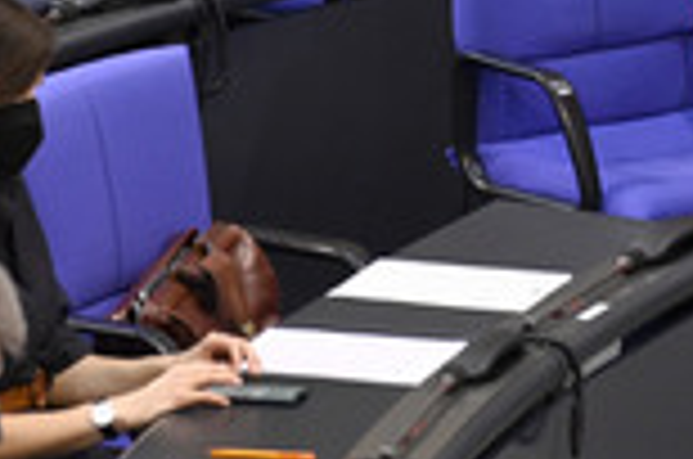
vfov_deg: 2.3
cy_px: -194
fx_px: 11276
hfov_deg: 3.5
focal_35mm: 587
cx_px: 506
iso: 8000
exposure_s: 1/250
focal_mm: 200
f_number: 5.6
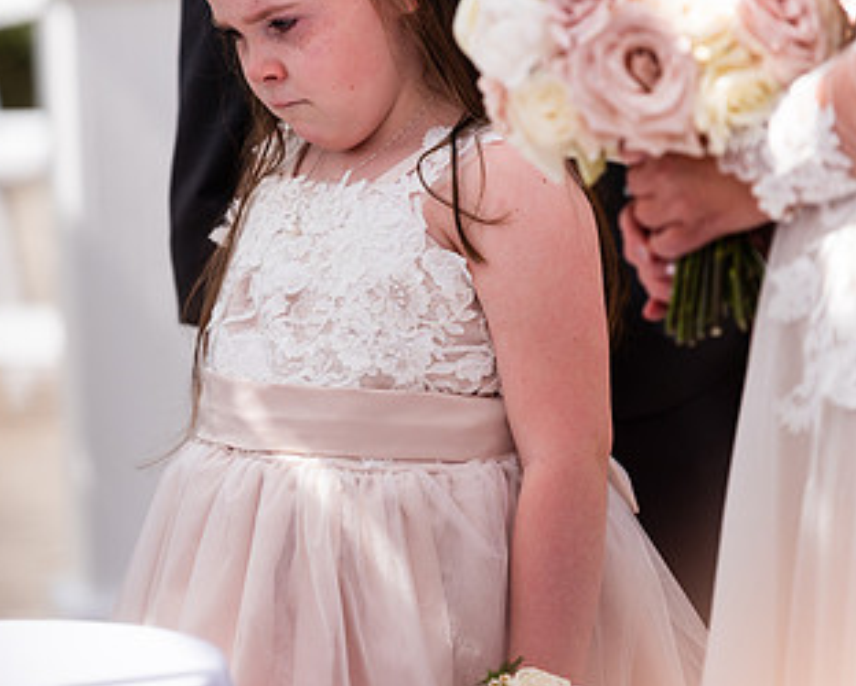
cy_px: 300
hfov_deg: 6.2
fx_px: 7960
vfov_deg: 4.9
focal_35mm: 314
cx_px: 381
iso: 64
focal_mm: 180
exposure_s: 1/1250
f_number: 2.8
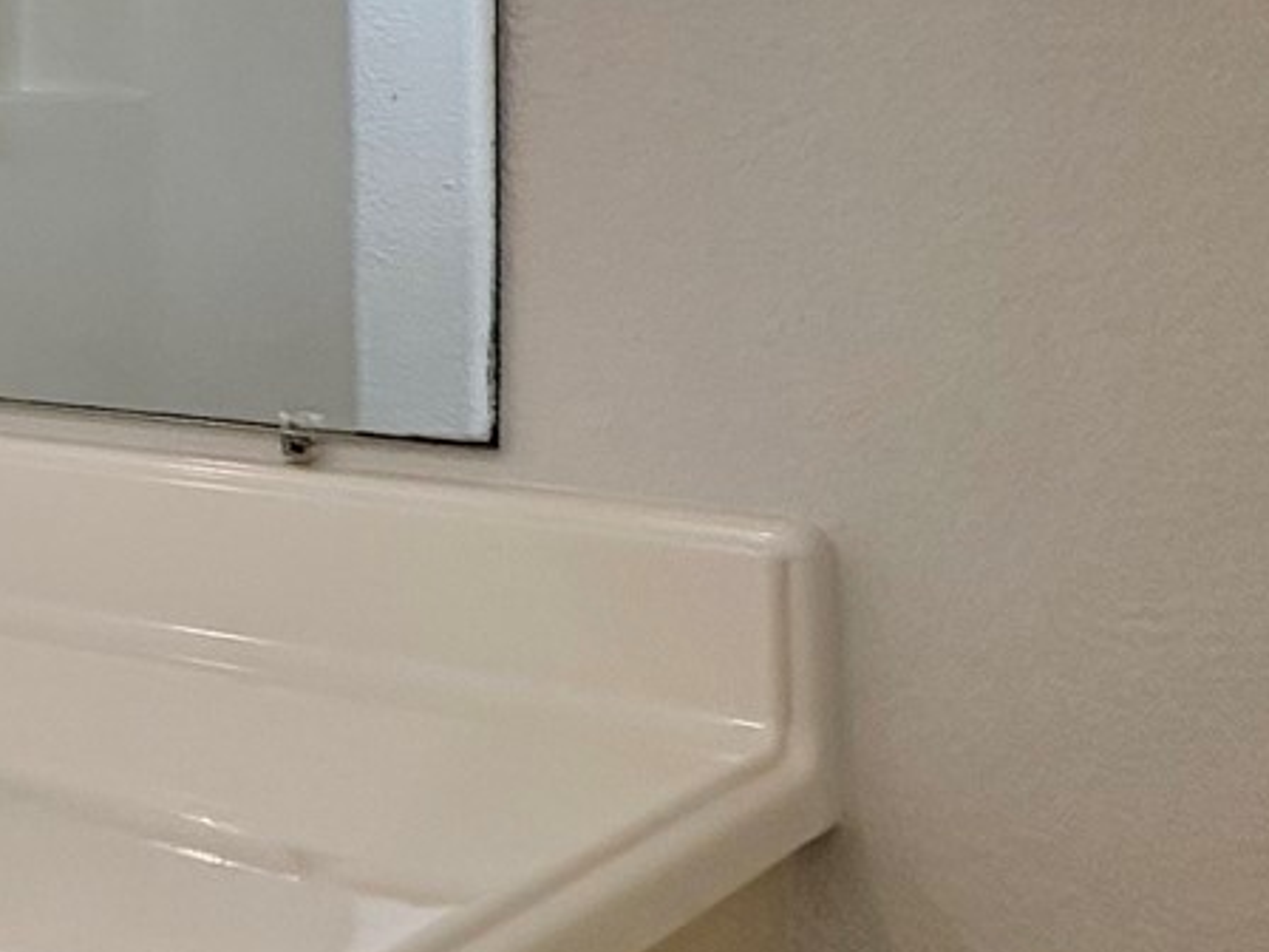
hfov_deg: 19.0
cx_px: -1280
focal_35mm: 60
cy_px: 110
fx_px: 2200
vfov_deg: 23.8
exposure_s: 1/120
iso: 100
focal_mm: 2.22
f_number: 2.2
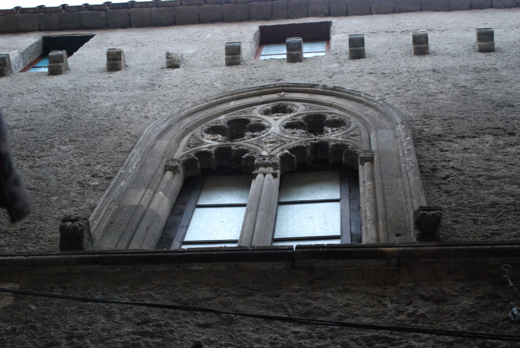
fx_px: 759
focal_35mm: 52
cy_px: 174
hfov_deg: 37.8
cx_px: 260
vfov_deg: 25.8
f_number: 5.3
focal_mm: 35
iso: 1250
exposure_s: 1/30
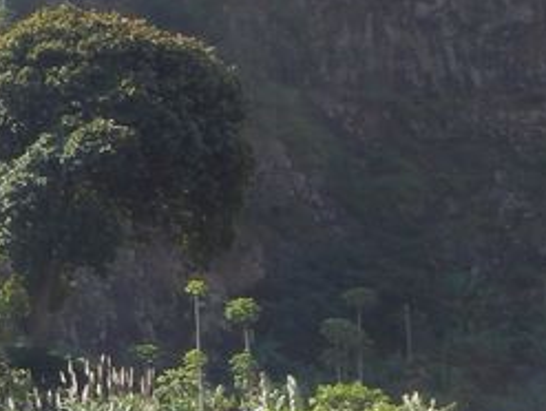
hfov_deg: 10.4
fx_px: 2812
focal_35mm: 178
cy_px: -57
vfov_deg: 8.3
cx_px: -484
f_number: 3.6
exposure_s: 1/500
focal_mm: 7.7
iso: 125
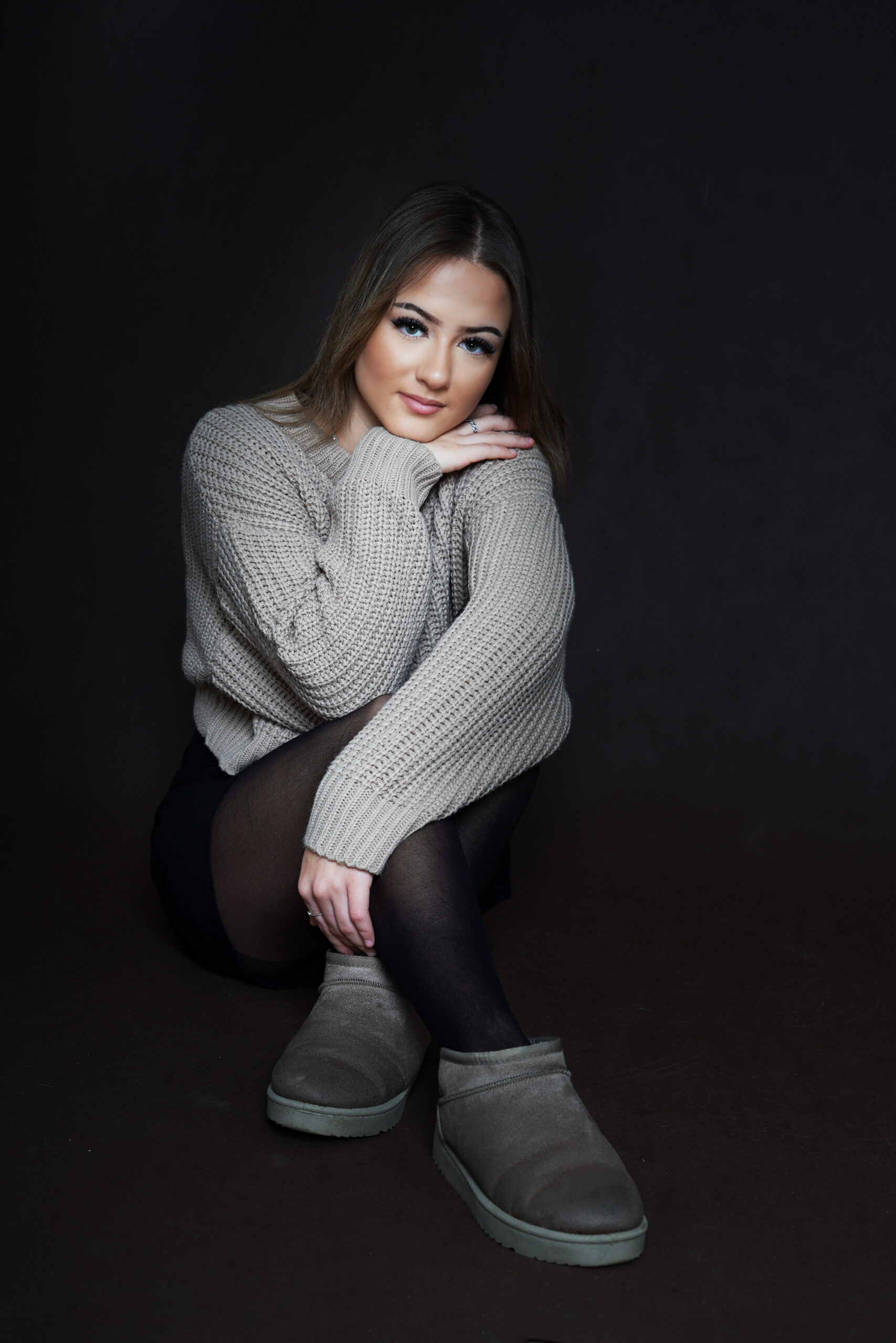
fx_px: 1866
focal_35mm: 50
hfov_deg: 27.0
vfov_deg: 39.6
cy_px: 672
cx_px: 448
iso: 125
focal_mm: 50
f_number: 5.6
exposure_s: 1/125
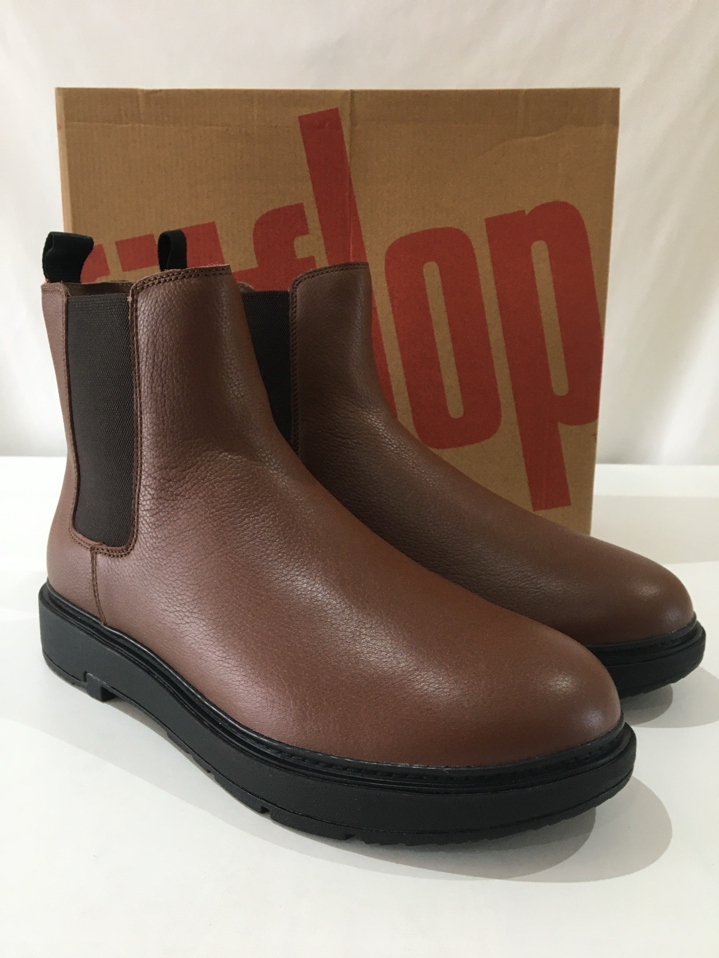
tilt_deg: -13.6
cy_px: 479
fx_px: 803
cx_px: 360
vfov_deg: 61.7
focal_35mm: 29
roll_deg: -1.2
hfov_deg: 48.2
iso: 125
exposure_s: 1/33
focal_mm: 4.15
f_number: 2.2
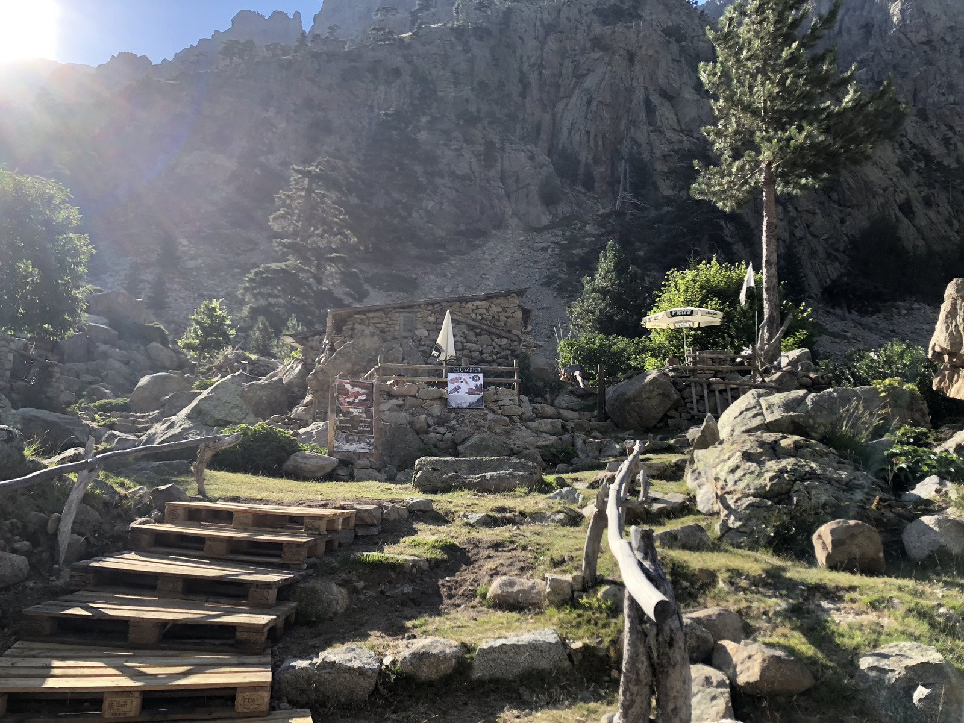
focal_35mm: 28
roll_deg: +0.4
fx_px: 780
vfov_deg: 49.7
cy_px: 362
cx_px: 482
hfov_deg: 63.4
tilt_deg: +12.7
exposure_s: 1/857
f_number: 1.8
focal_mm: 4
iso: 20
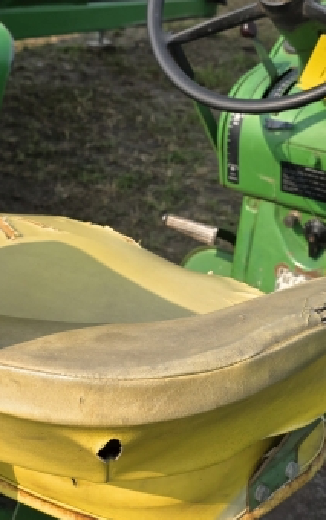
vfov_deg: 36.3
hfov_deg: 23.5
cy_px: 154
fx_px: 781
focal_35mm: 55
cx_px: 204
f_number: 1.7
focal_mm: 6.3
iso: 80
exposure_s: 1/3559
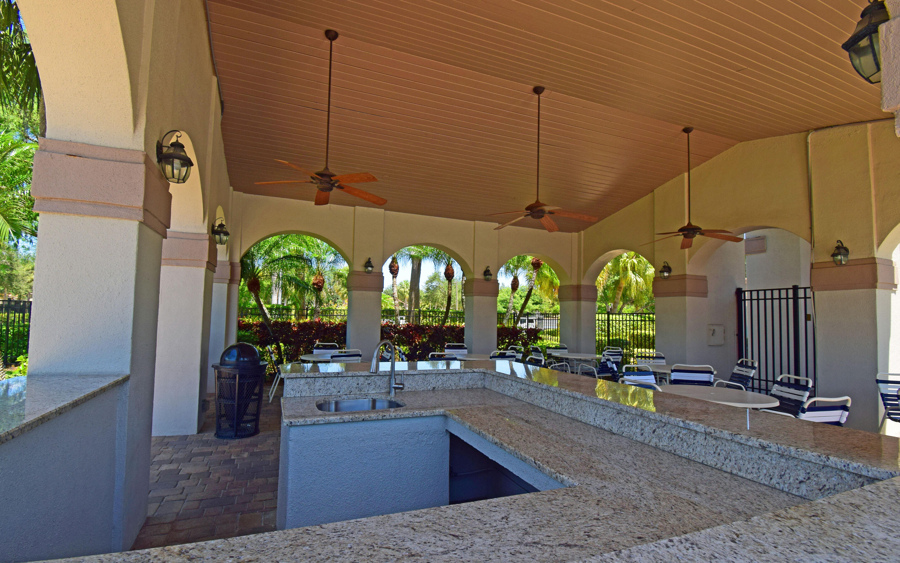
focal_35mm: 16
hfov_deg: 97.7
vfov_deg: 71.2
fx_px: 392
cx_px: 431
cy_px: 293
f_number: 10
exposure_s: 1/200
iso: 320
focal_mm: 10
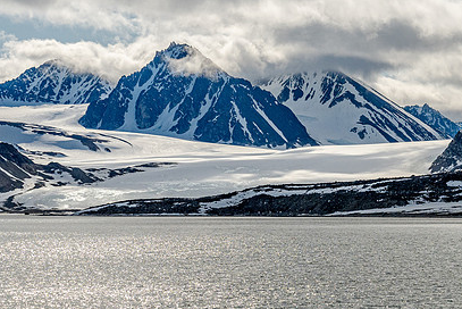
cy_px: 151
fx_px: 1644
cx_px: 376
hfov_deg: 15.9
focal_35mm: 128
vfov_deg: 10.7
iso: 800
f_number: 9
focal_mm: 47
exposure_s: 1/1600
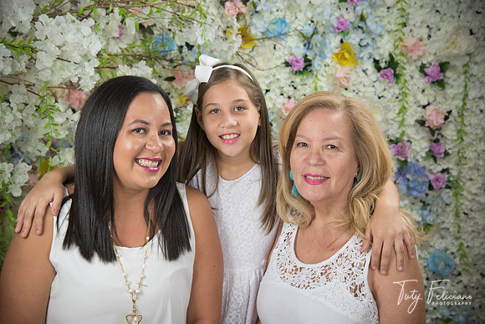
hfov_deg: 27.0
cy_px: 162
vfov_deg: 18.2
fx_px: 1011
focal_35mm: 75
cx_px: 242
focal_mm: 75
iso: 1250
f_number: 5
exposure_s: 1/125
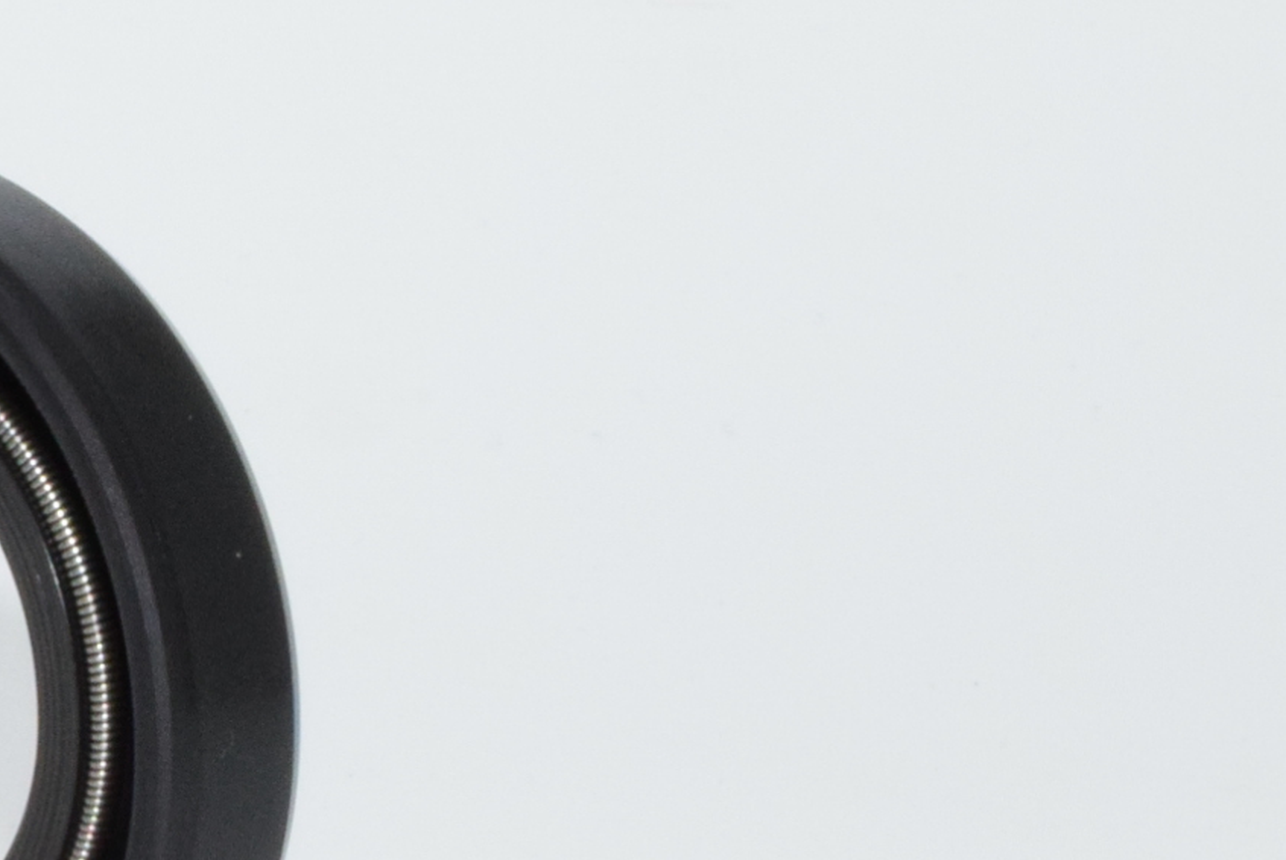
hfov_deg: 8.2
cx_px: -923
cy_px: 471
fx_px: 8725
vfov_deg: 5.6
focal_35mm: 244
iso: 1600
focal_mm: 46
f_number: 32
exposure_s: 1/60
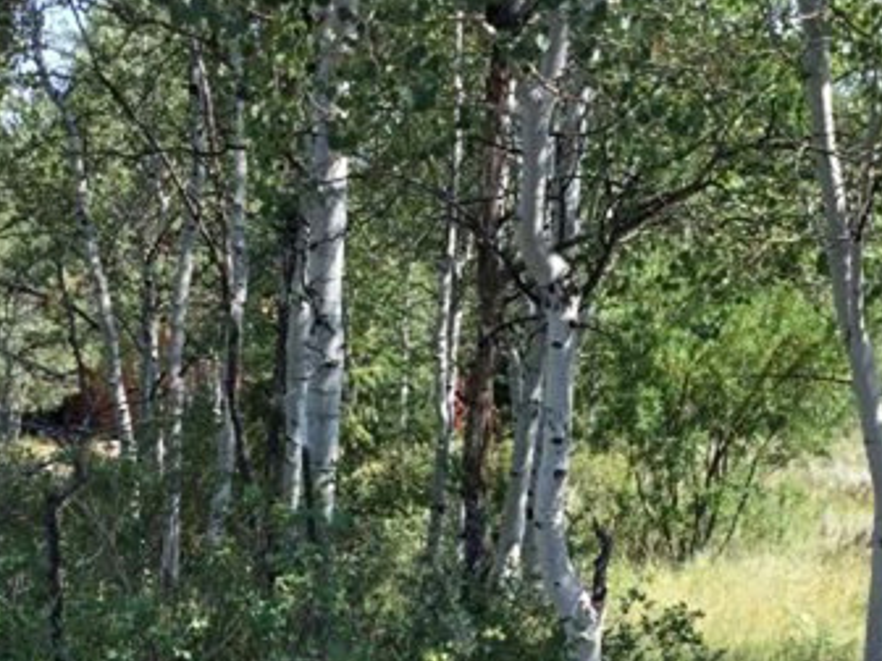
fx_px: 1503
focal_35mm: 59
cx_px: 580
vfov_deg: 24.5
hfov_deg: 32.5
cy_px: 514
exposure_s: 1/424
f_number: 2.4
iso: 25
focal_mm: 3.3
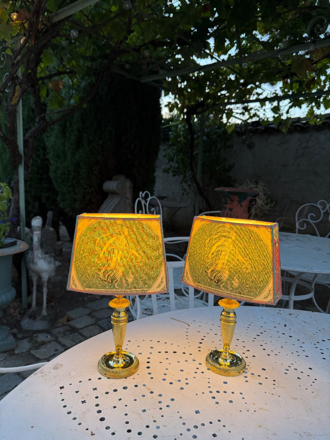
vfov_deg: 71.6
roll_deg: -1.8
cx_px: 165
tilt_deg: -7.0
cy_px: 220
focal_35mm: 24
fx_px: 305
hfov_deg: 56.8
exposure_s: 1/121
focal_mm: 6.76
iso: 200
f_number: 1.78
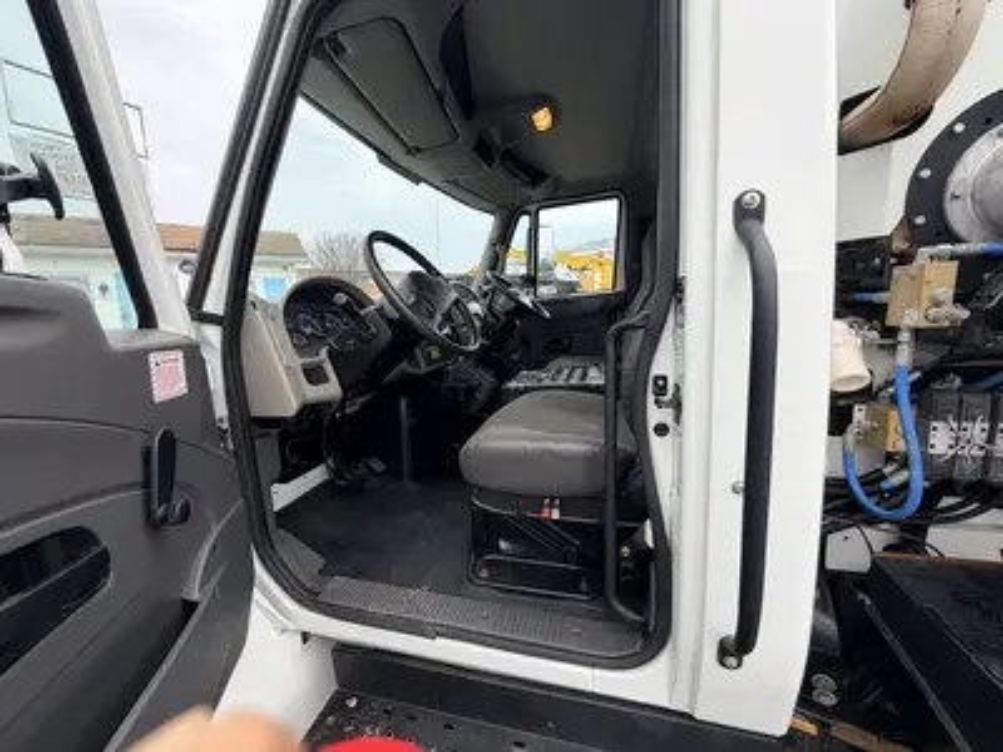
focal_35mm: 14
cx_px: 502
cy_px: 376
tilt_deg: -10.0
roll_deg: +0.6
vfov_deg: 85.7
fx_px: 406
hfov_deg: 102.1
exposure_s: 1/162
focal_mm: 2.22
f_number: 2.2
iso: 40
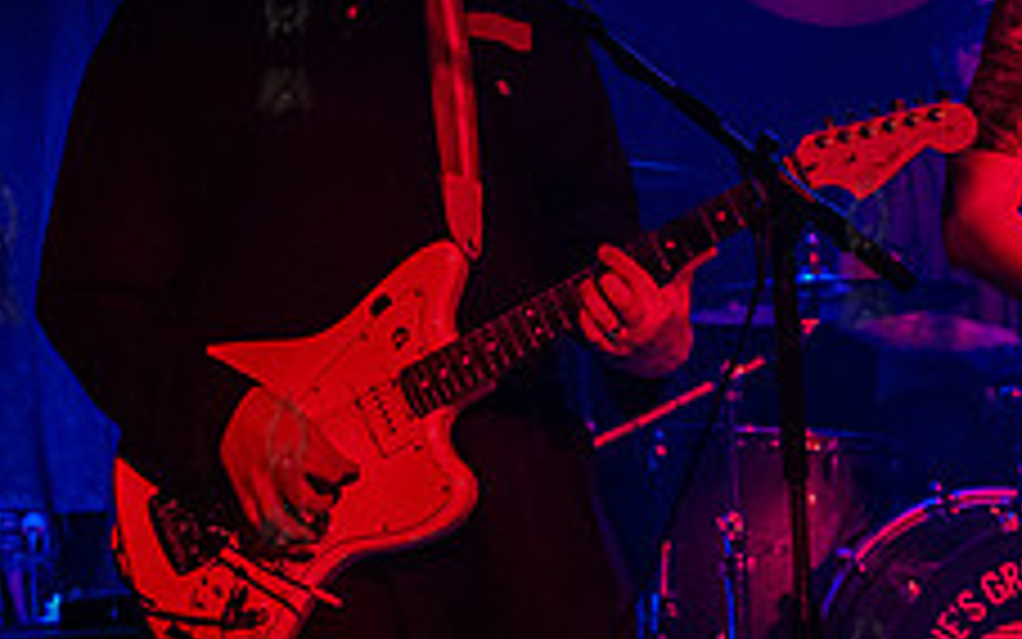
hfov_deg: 16.6
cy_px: 249
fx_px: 3455
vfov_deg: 10.6
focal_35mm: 124
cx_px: 891
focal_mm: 46
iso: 16000
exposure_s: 1/400
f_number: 3.2
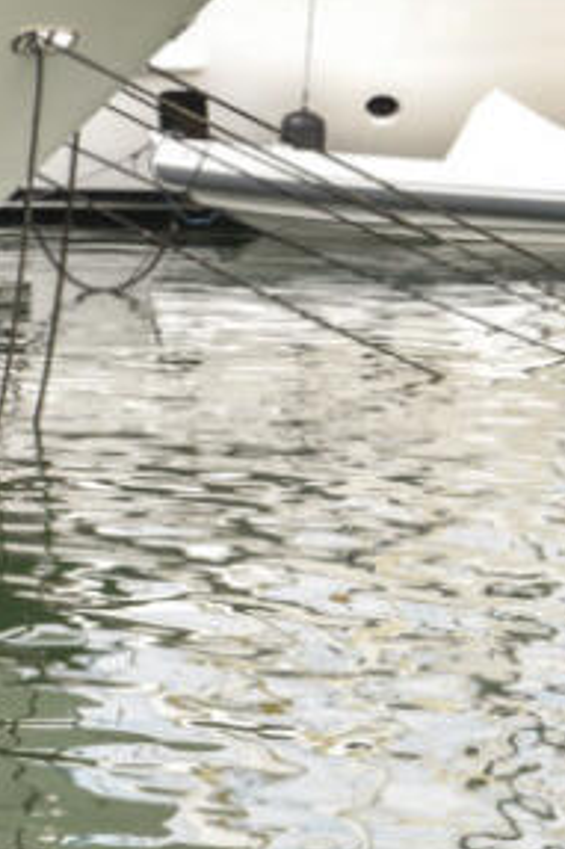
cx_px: 1032
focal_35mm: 256
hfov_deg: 5.3
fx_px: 6033
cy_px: 49
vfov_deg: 8.0
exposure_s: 1/250
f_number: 8
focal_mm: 70
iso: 250
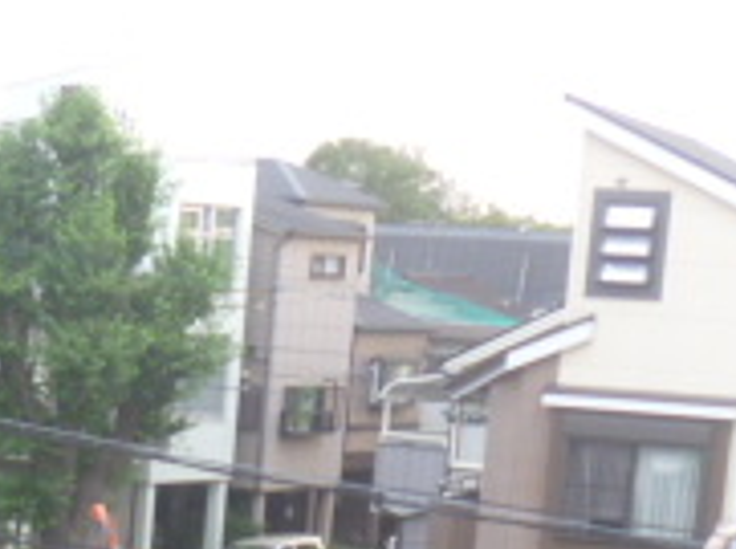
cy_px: 887
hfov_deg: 15.0
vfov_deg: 11.3
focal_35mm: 124
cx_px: -313
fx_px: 2631
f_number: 3.5
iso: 100
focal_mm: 6.3
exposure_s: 1/30
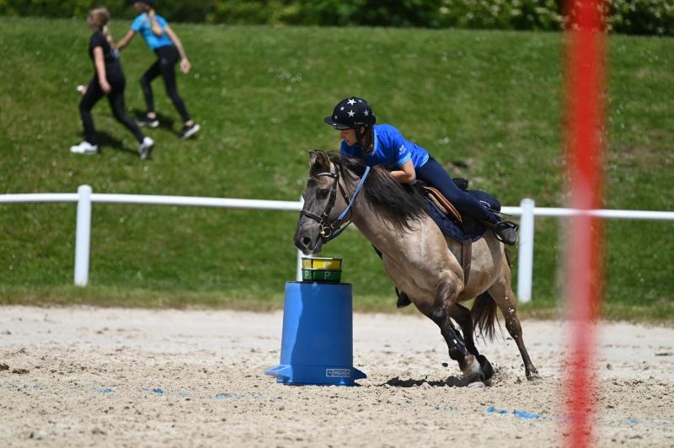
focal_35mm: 400
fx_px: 7483
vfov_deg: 3.4
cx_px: 337
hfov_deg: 5.2
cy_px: 224
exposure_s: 1/1250
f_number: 5.6
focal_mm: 400
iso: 200
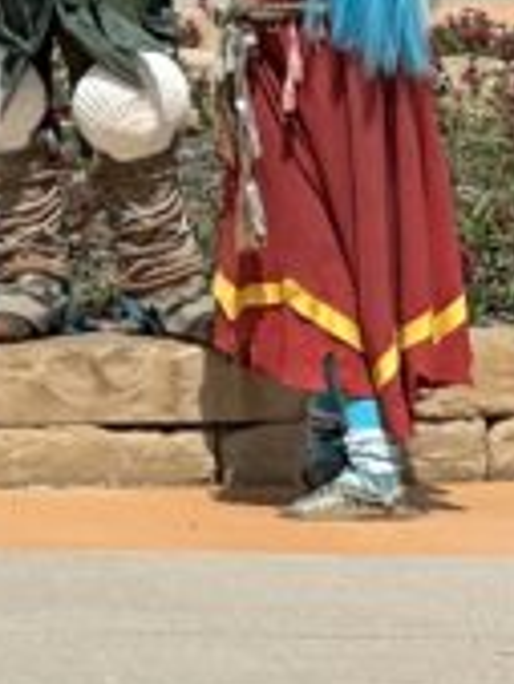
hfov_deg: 2.7
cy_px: -223
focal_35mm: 547
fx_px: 10816
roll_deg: +0.1
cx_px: -1319
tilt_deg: -0.8
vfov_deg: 3.6
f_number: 2.8
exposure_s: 1/1064
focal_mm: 9
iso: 32
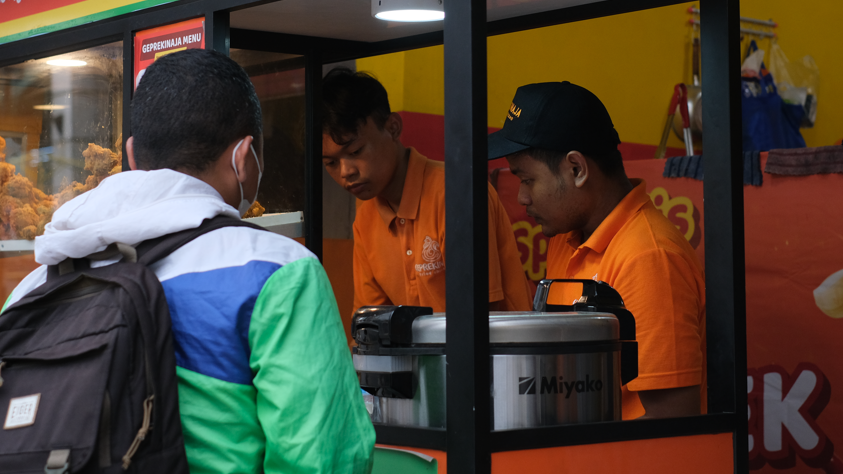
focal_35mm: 74
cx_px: 496
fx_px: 1654
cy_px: 160
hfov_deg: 28.5
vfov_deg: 16.3
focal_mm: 35
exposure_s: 1/400
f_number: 2.8
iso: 800
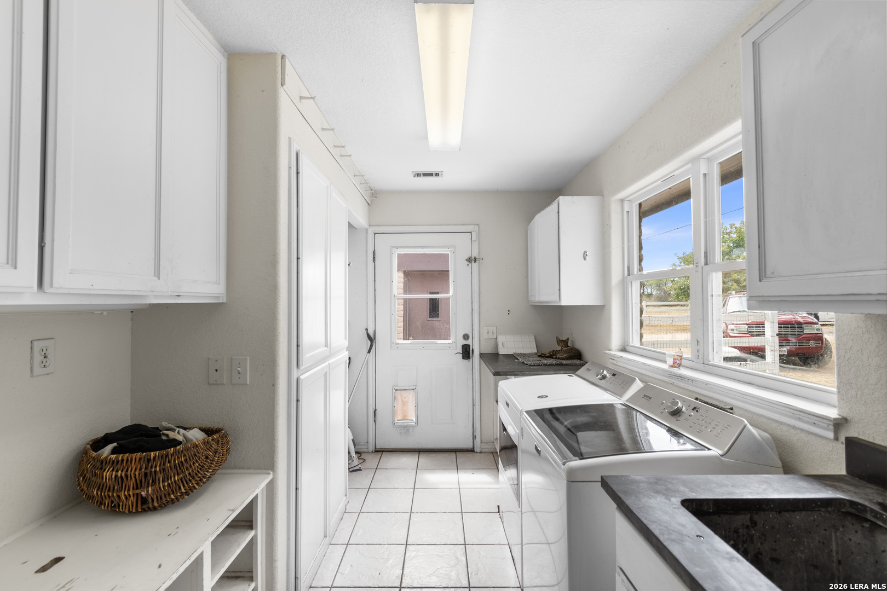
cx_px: 444
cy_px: 296
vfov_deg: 77.3
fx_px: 370
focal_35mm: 15
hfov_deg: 100.4
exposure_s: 1/15
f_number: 5
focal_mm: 10
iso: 100
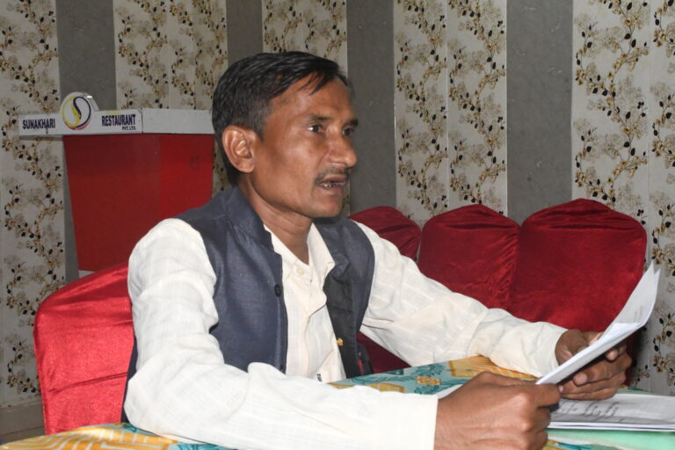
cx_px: 338
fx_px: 975
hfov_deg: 38.2
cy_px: 225
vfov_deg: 26.0
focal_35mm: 52
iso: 10000
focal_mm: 35
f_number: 5.6
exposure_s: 1/100
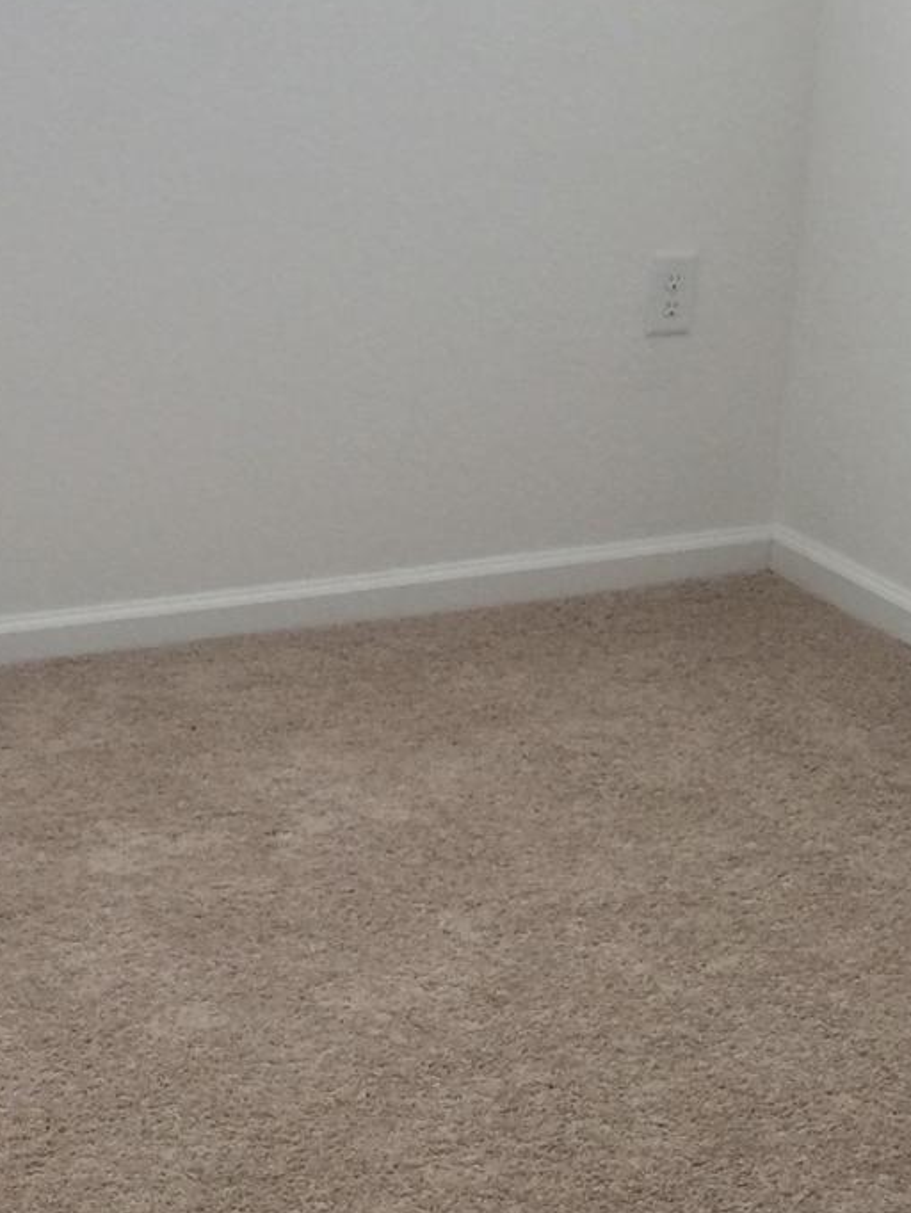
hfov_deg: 17.2
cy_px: 1387
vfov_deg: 21.6
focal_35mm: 85
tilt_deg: -30.7
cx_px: 155
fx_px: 2981
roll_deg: +0.5
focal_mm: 4.15
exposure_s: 1/30
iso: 40
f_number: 2.2
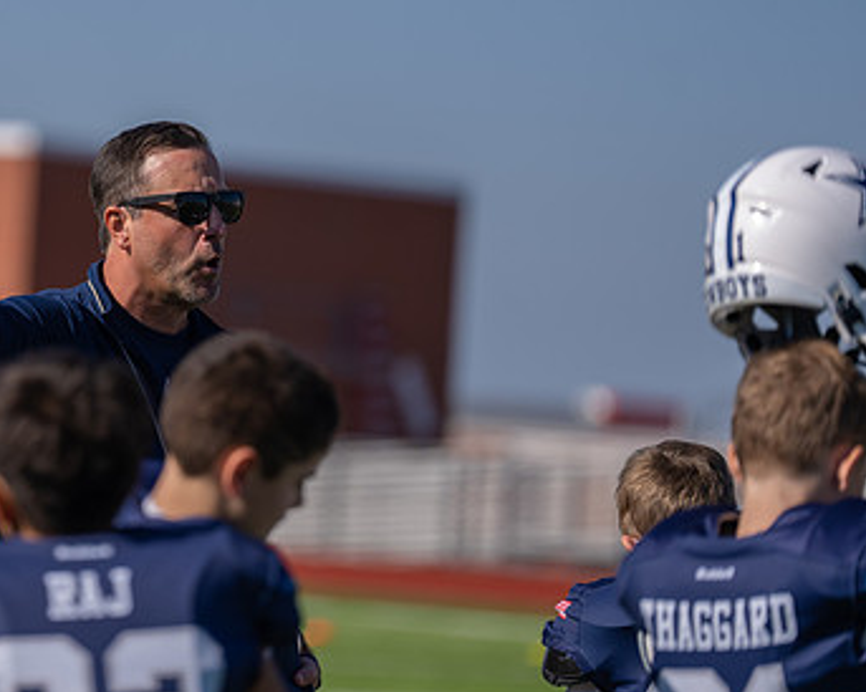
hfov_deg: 6.7
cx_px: 136
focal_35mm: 289
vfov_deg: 5.4
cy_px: 327
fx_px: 7403
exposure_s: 1/2000
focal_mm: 182
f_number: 2.8
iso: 100
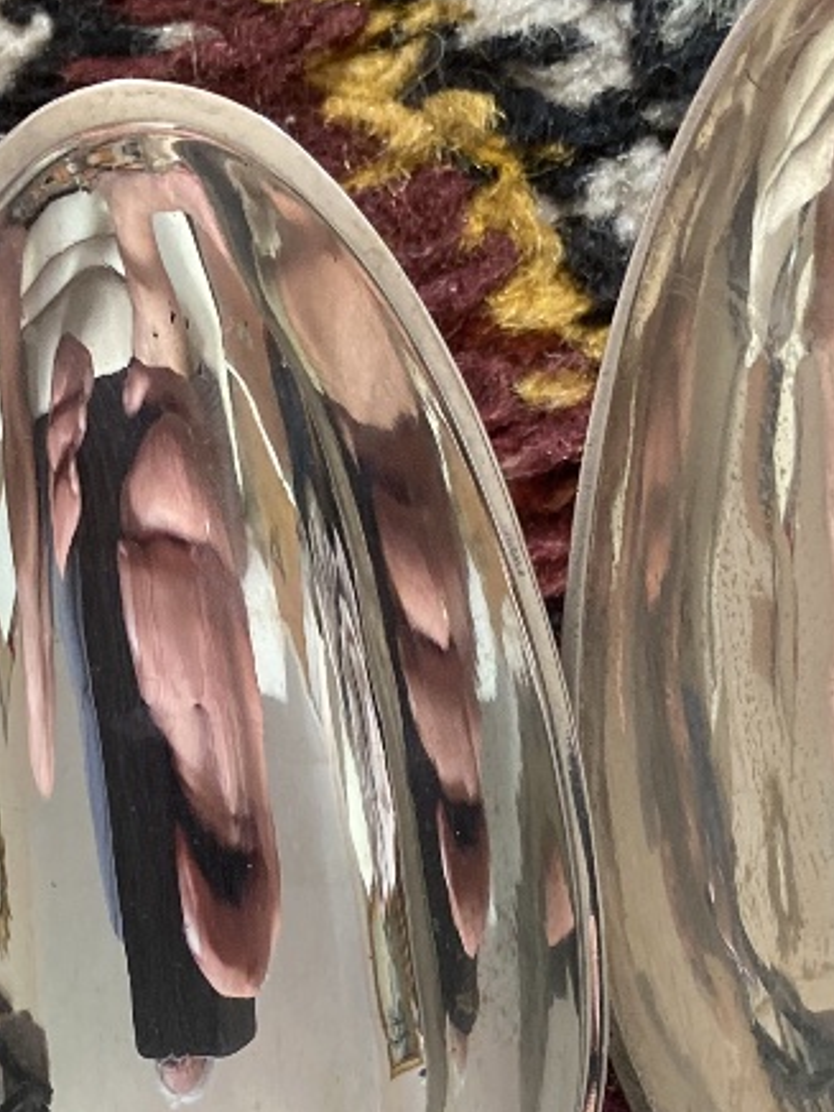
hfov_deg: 19.1
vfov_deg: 24.8
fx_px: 2474
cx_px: 309
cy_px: 941
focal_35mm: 77
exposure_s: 1/60
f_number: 1.8
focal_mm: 3.99
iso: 160
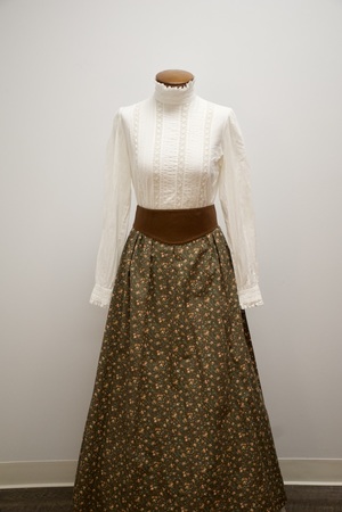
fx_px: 684
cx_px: 171
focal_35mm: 48
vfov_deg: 41.1
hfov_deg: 28.1
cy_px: 256
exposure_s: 1/200
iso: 1600
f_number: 4
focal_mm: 32
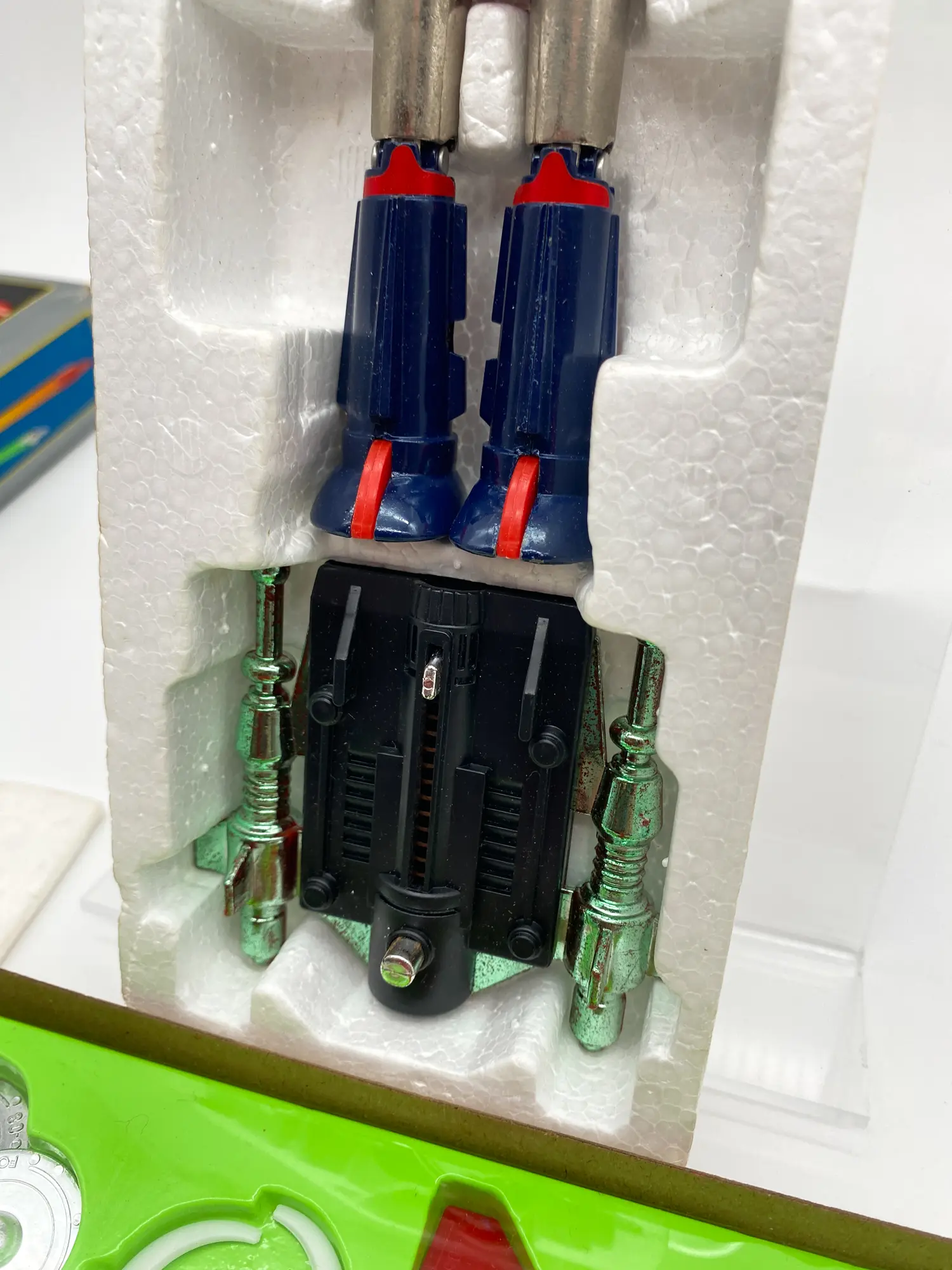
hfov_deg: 53.1
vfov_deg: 67.3
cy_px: 635
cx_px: 476
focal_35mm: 26
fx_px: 953
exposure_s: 1/125
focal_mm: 4.25
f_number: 1.8
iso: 32
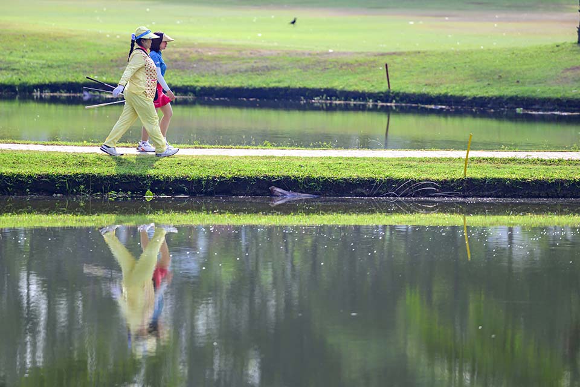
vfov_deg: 6.9
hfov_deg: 10.3
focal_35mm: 200
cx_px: 290
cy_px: 194
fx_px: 3222
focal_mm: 200
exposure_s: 1/3200
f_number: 2.8
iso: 280
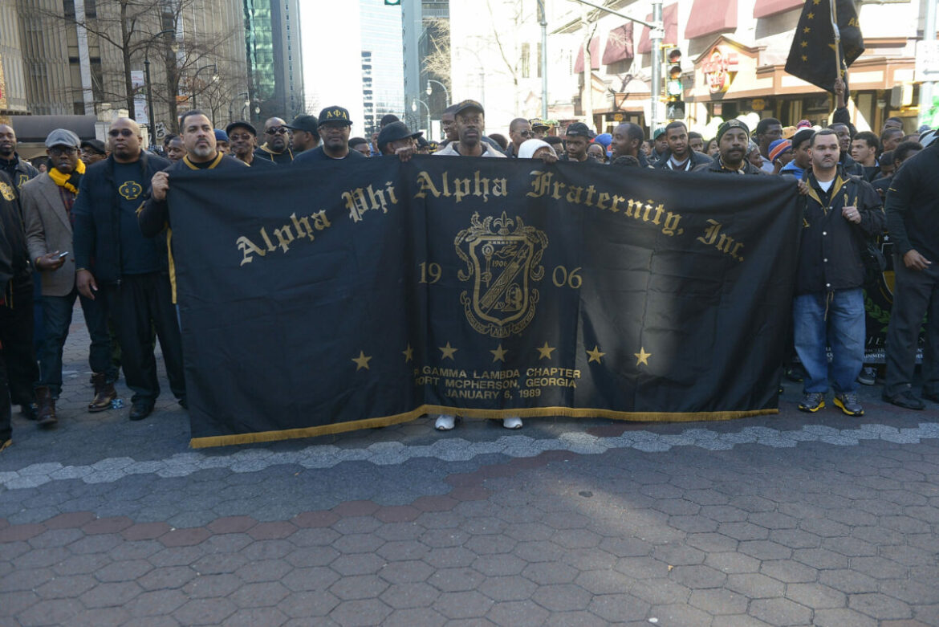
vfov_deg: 35.1
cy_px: 314
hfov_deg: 50.7
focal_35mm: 38
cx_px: 470
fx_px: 991
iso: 500
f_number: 4.5
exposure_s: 1/400
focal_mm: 38
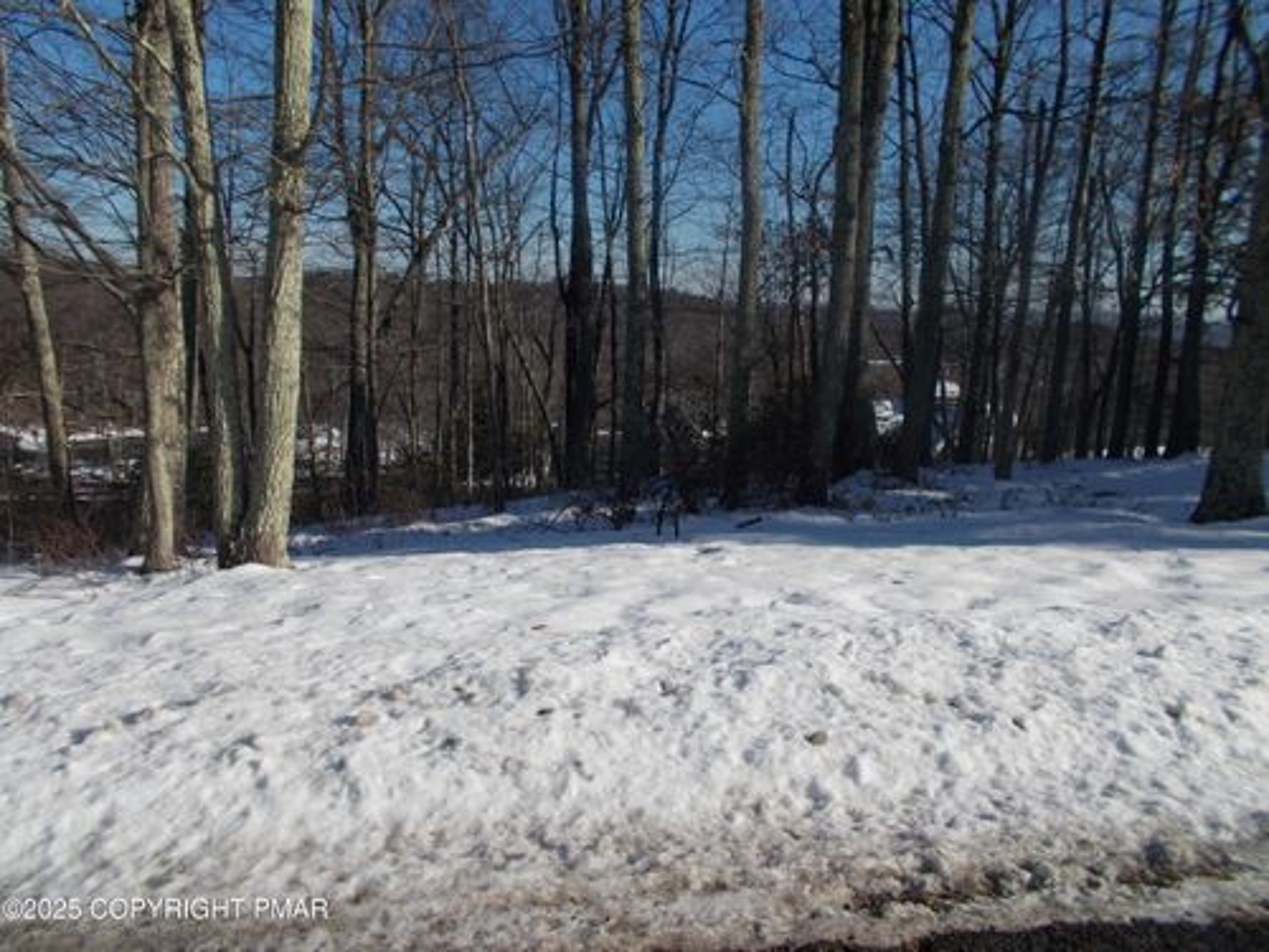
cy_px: 476
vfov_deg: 53.1
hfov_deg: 67.3
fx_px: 953
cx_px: 634
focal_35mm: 26
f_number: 8
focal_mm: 4.6
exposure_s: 1/200
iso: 80
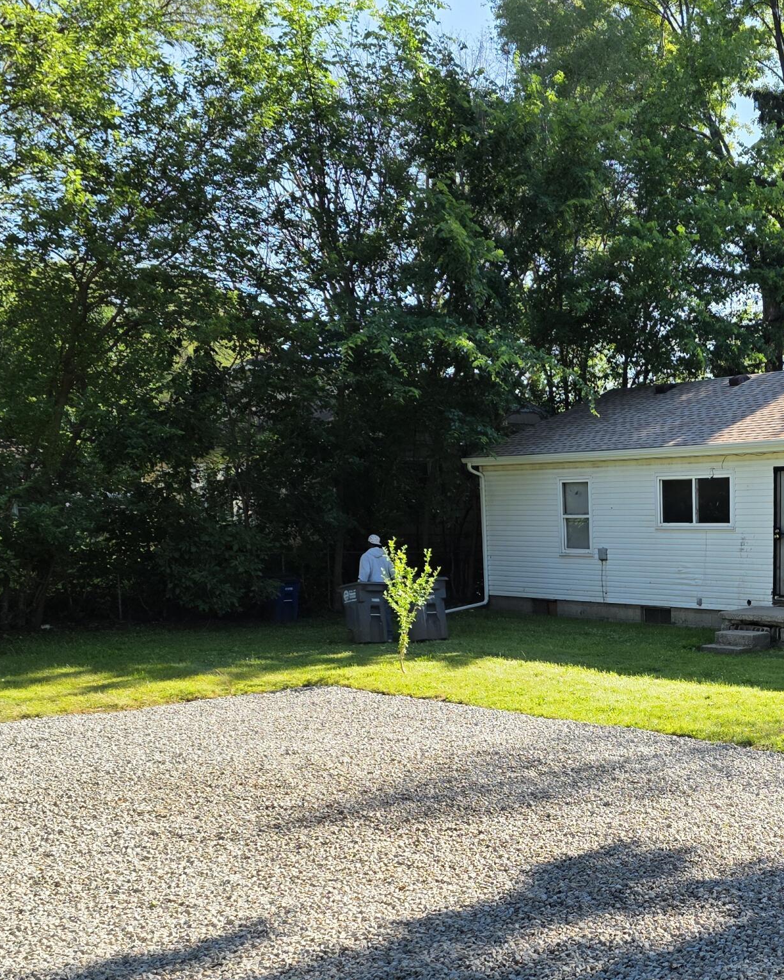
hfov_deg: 32.3
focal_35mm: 44
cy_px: 705
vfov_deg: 41.1
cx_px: 719
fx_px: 1276
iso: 80
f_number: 1.7
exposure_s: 1/1542
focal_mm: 6.3
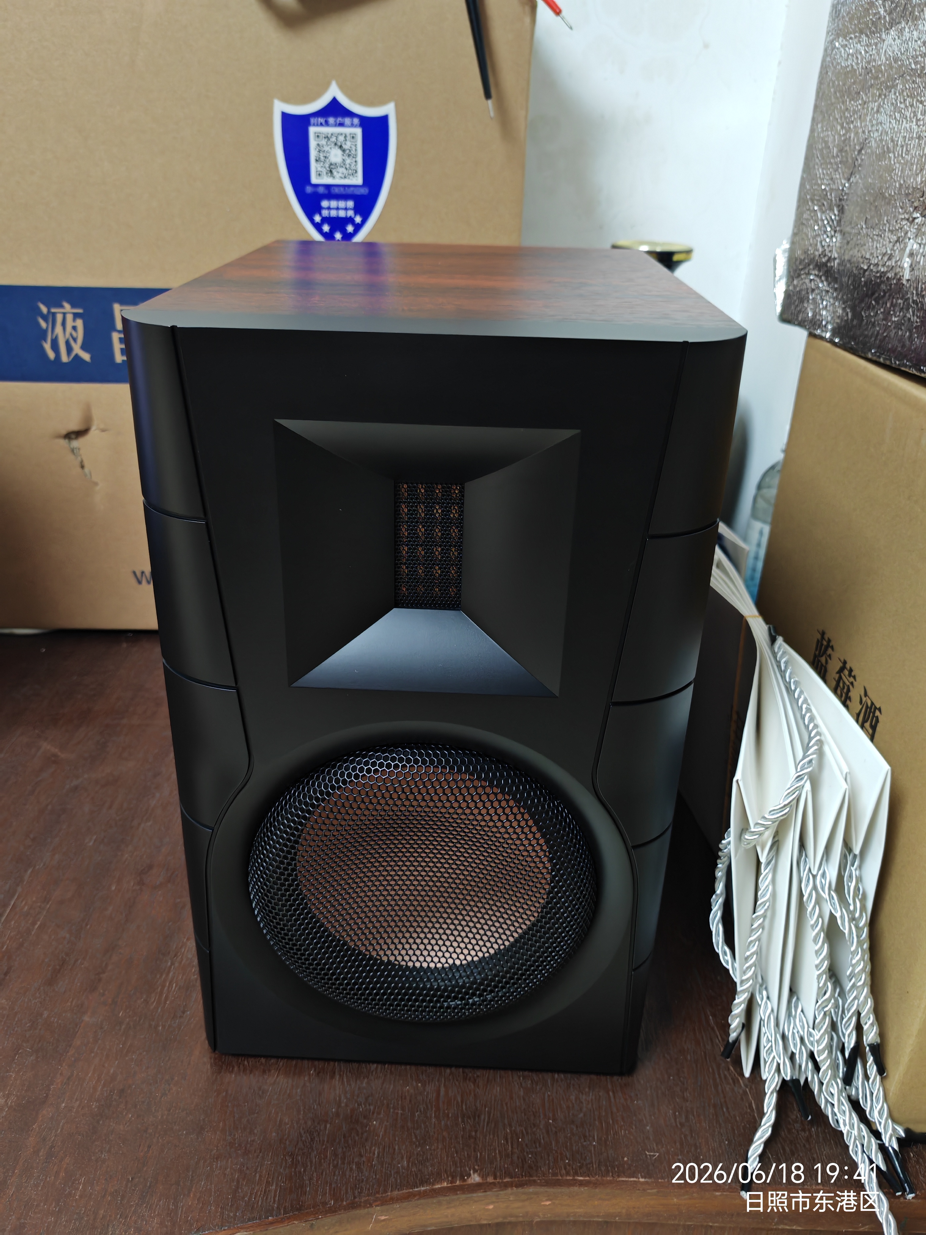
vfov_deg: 65.3
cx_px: 463
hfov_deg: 51.4
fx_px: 963
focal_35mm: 27
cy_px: 618
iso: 800
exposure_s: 1/33
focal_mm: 5.52
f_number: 1.95
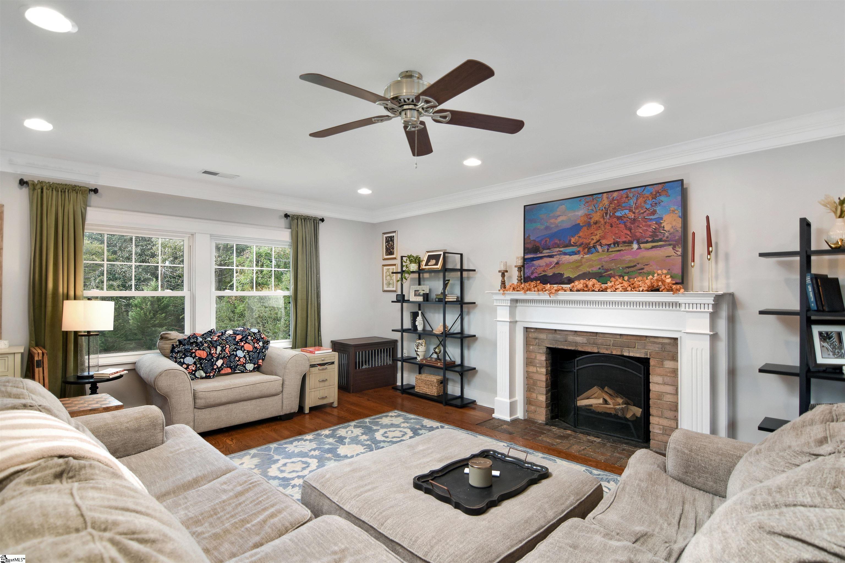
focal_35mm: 16
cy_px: 282
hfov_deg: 95.0
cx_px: 422
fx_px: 387
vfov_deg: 72.1
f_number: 2.8
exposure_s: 1/20
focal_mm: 11
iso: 160
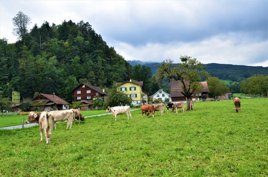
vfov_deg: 41.5
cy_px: 88
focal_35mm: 32
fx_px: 234
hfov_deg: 59.6
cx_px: 134
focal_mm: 21
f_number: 7.1
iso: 320
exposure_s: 1/40
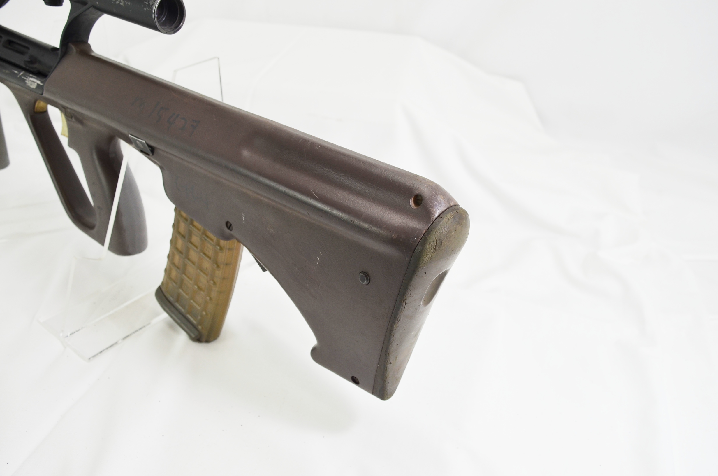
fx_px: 717
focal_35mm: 36
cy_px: 238
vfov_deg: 36.7
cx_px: 359
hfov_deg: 53.2
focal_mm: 24
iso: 280
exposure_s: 1/125
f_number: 5.6
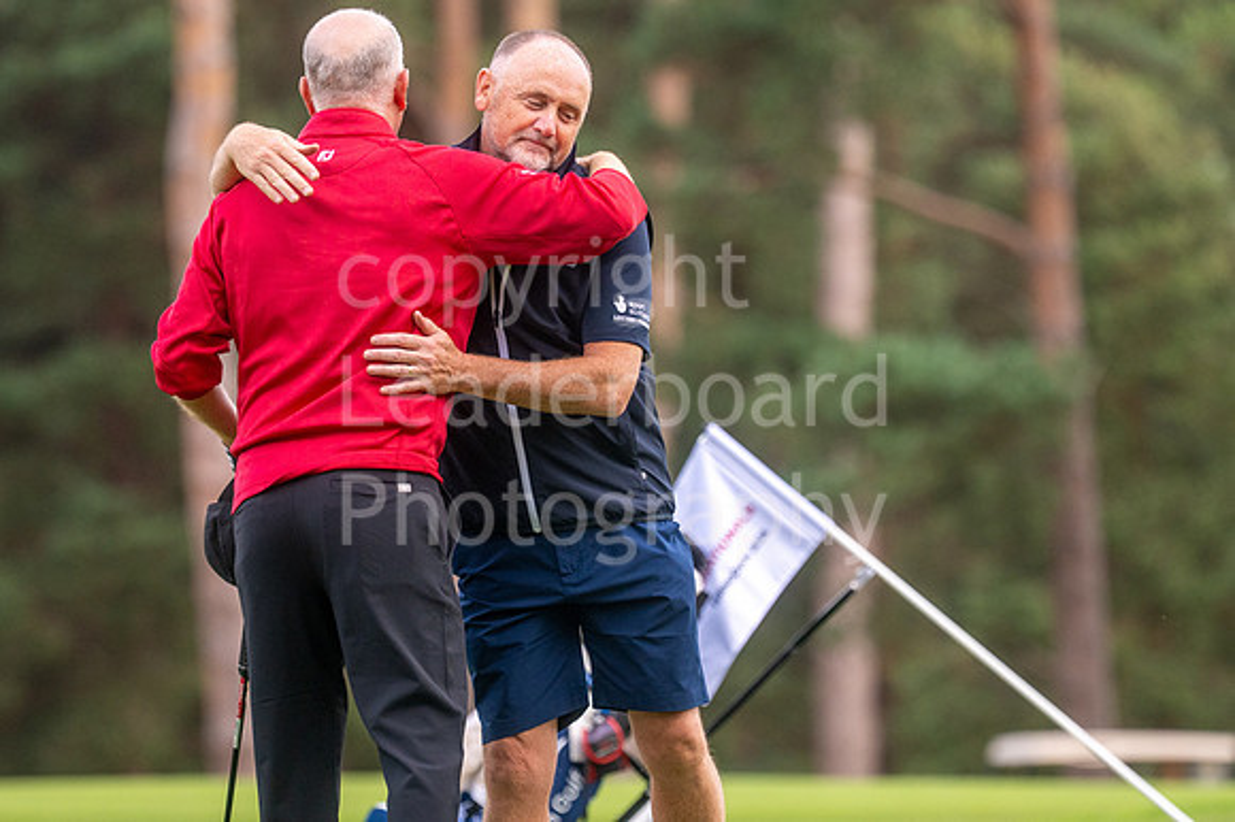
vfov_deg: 2.6
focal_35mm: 527
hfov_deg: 3.9
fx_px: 18061
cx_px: 518
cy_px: 347
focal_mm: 300
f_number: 4.5
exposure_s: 1/800
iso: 400
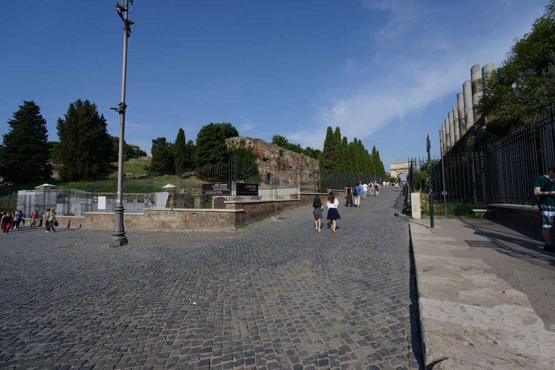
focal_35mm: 14
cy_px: 185
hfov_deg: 104.2
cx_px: 278
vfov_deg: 81.2
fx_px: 216
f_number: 10
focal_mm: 14
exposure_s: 1/400
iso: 200
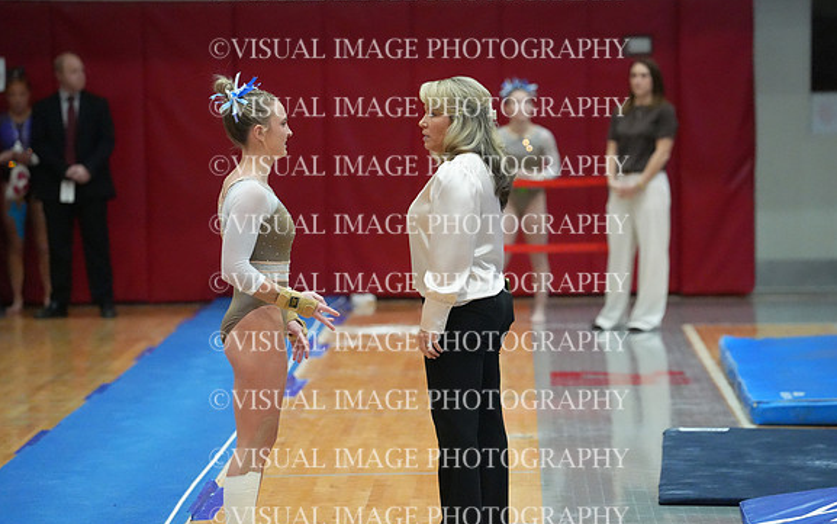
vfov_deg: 6.4
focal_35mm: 205
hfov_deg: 10.2
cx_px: 419
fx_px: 4678
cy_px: 253
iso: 16000
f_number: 4
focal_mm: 200
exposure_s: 1/1250
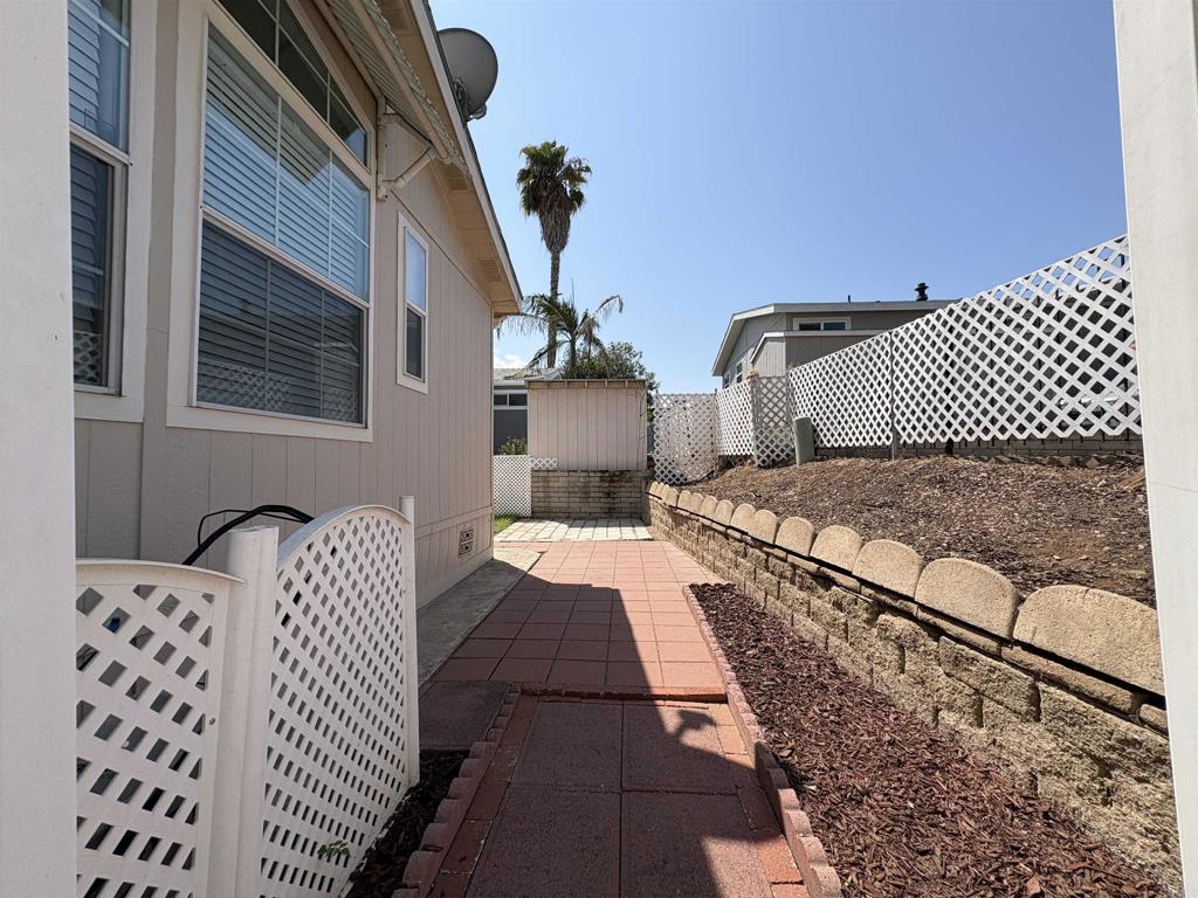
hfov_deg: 102.1
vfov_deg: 85.7
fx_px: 485
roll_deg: +0.6
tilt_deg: +1.2
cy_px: 449
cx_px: 599
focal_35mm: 14
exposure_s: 1/2273
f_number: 2.2
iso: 50
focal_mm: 2.22
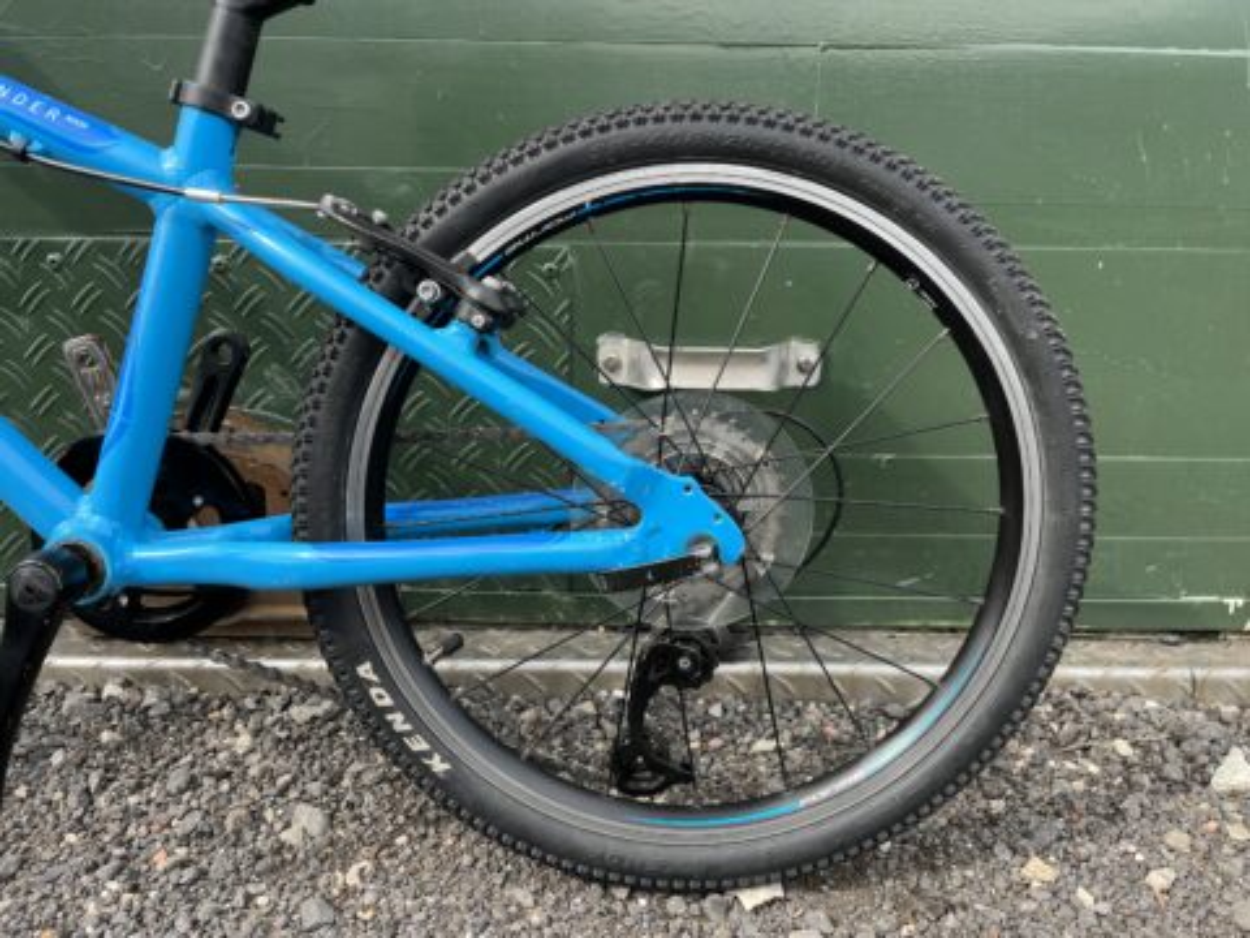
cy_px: 469
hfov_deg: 67.3
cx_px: 625
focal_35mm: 26
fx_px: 939
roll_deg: +0.5
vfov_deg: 53.1
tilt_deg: -13.9
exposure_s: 1/688
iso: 50
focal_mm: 5.1
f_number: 1.6
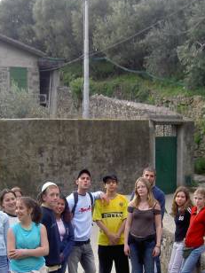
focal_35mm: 76
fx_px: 600
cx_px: 107
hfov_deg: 19.4
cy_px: 210
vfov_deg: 25.3
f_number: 2.8
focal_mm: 8
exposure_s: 1/100
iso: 100
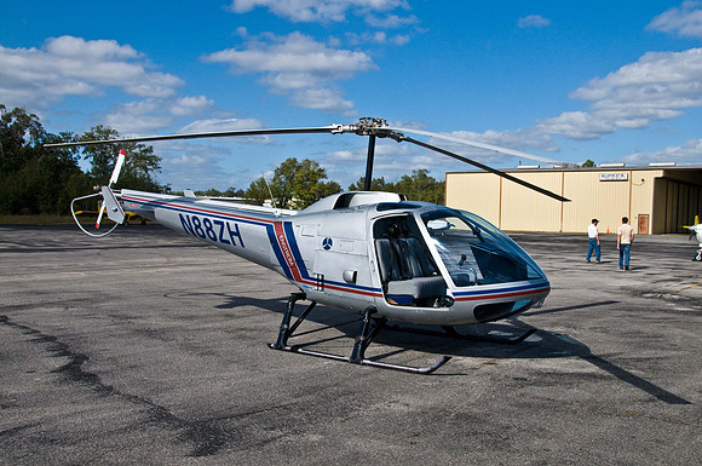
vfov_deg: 36.8
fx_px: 701
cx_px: 351
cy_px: 233
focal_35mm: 36
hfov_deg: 53.2
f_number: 8
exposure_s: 1/1600
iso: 400
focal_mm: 24
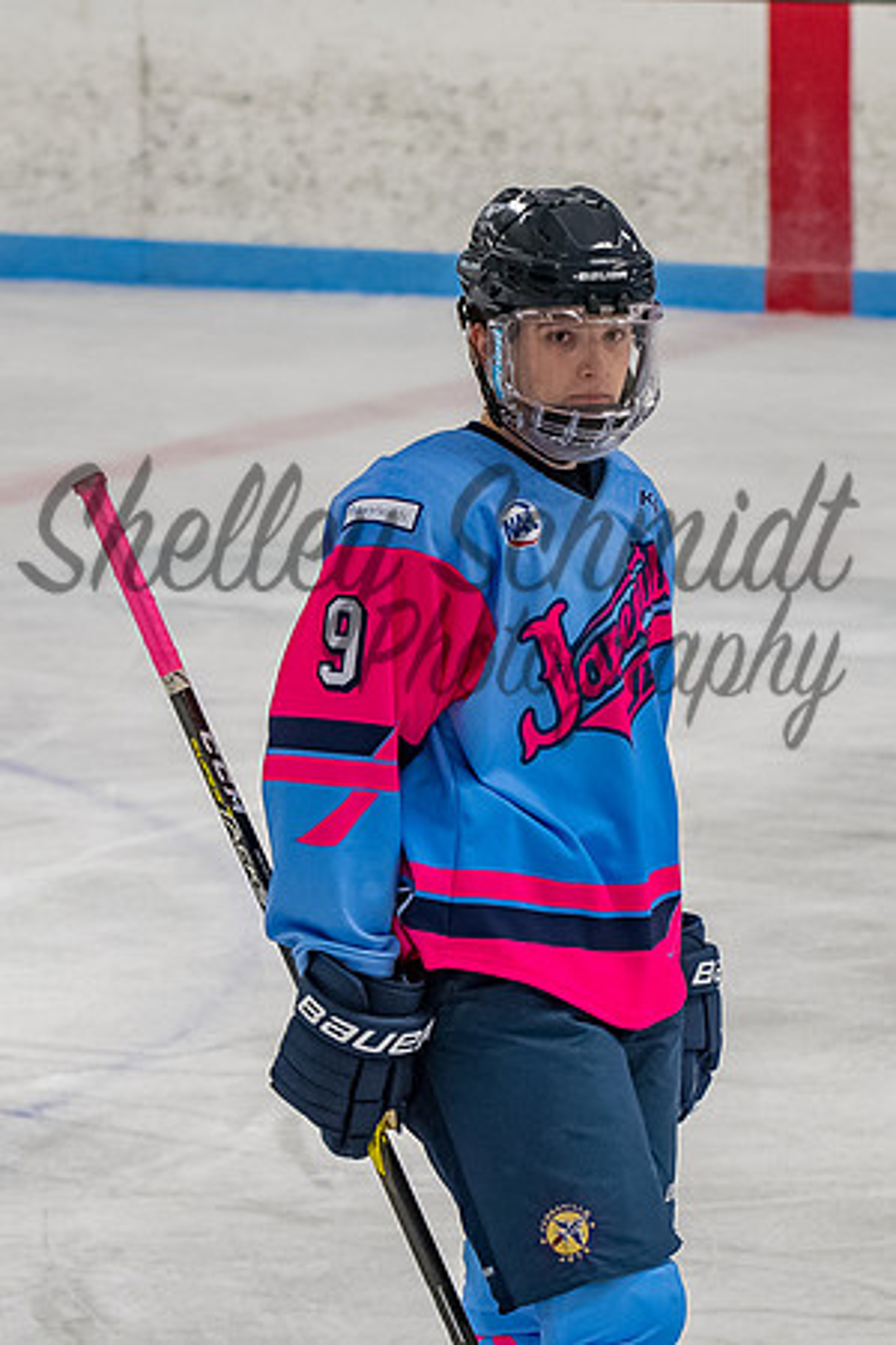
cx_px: 638
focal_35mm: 241
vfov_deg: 8.5
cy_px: 562
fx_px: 9002
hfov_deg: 5.7
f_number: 3.5
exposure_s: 1/800
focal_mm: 92
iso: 2500
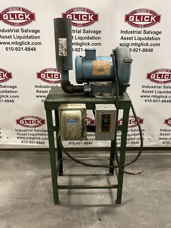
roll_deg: +1.0
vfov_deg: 67.3
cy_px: 114
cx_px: 86
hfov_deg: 53.1
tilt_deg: -23.1
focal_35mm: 26
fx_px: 171
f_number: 1.6
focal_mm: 4.2
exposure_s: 1/40
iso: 400
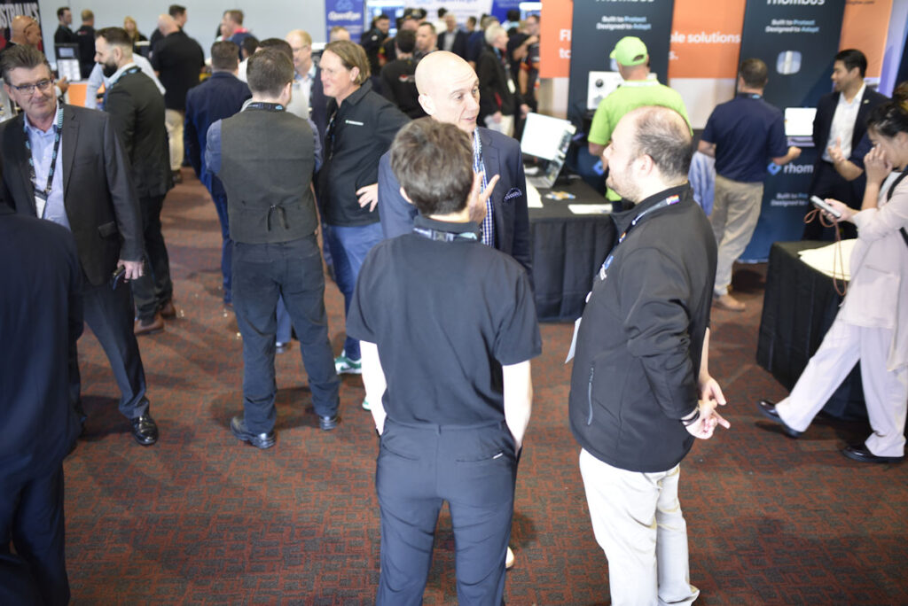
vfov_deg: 37.9
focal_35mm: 35
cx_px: 454
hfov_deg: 54.4
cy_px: 303
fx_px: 883
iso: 800
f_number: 1.4
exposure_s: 1/60
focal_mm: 35
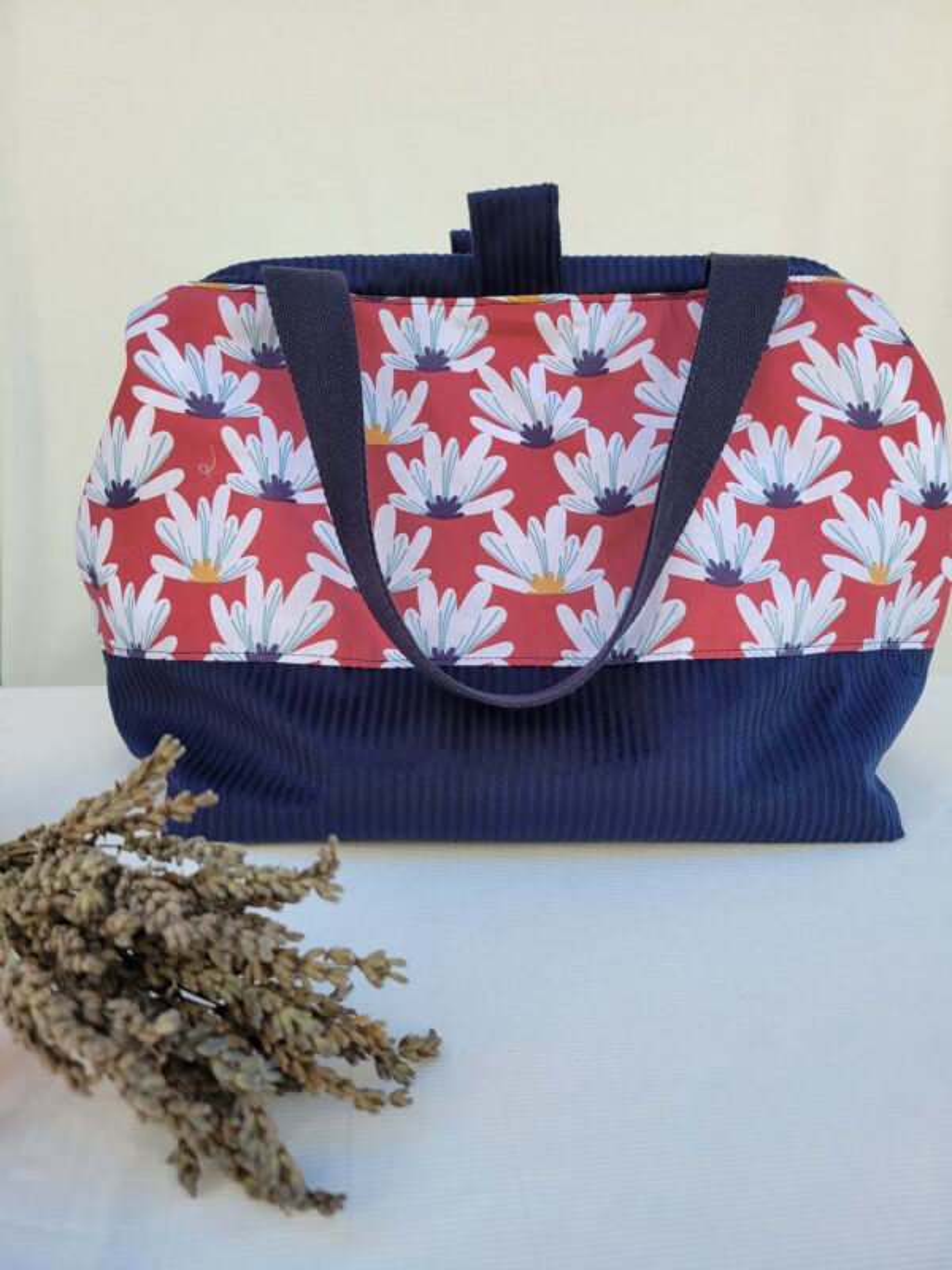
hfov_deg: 53.1
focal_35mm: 26
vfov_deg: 67.3
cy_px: 635
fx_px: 953
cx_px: 476
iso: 40
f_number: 1.8
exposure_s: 1/593
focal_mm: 5.4
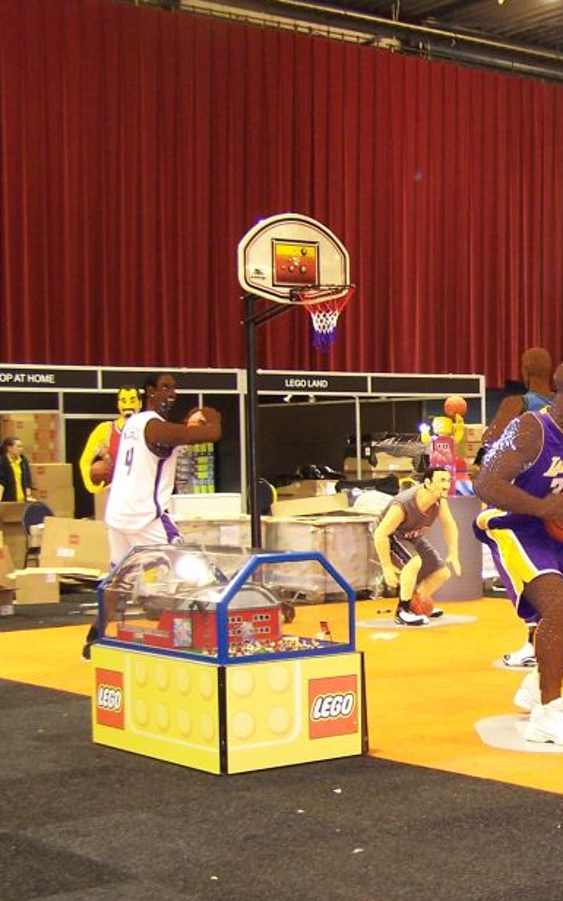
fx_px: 1645
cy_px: 559
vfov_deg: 30.5
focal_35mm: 67
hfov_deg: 18.6
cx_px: 641
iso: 140
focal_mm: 6.3
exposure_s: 1/6
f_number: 2.8
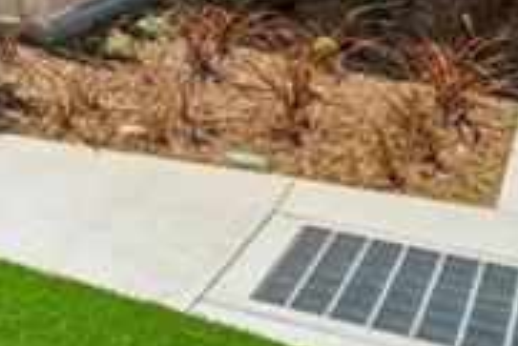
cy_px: -169
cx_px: -608
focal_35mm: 79
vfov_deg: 15.9
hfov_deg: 16.6
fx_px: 1138
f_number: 7.1
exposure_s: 1/250
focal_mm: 17
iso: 100
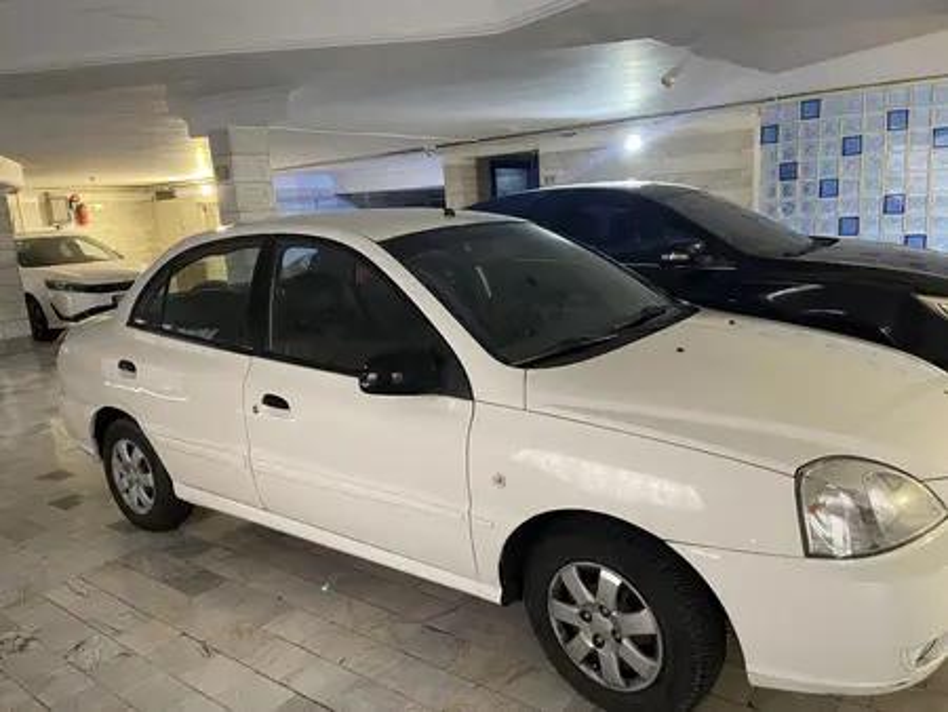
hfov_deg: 69.4
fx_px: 685
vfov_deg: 54.9
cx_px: 474
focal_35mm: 25
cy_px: 356
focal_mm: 5.1
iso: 320
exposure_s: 1/50
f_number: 1.6
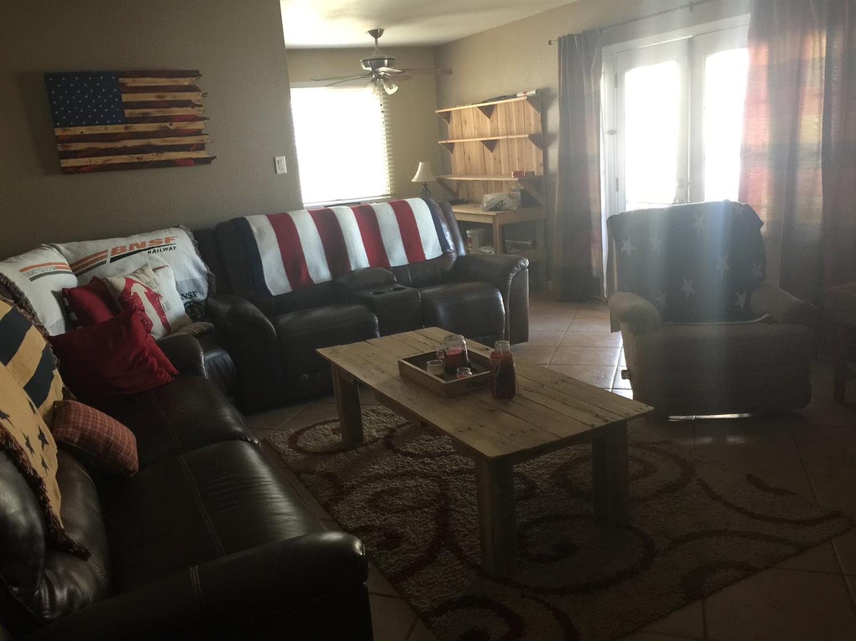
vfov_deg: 48.2
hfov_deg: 61.7
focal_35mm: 29
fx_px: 717
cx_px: 428
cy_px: 320
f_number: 2.2
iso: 100
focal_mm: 4.15
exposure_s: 1/15
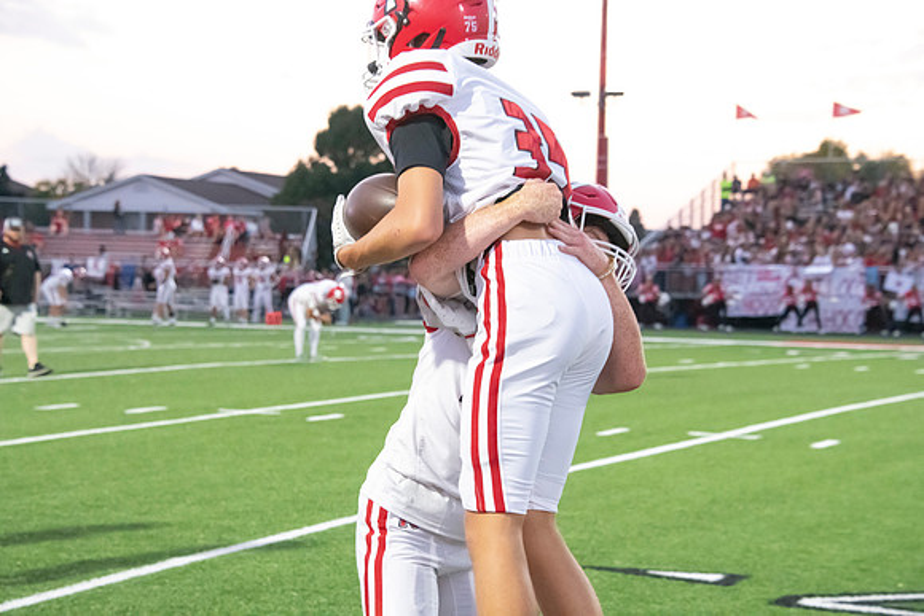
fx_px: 2875
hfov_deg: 18.3
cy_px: 308
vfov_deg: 12.2
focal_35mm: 112
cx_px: 462
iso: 10000
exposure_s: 1/320
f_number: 7.1
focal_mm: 112
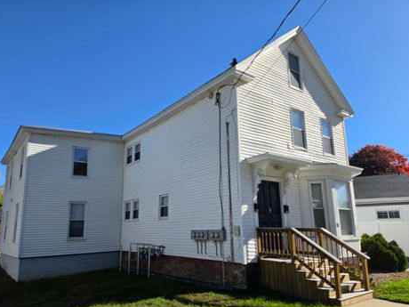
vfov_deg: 54.8
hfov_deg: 69.3
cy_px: 164
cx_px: 189
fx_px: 295
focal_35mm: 25
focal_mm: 6.5
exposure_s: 1/5445
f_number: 1.4
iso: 64
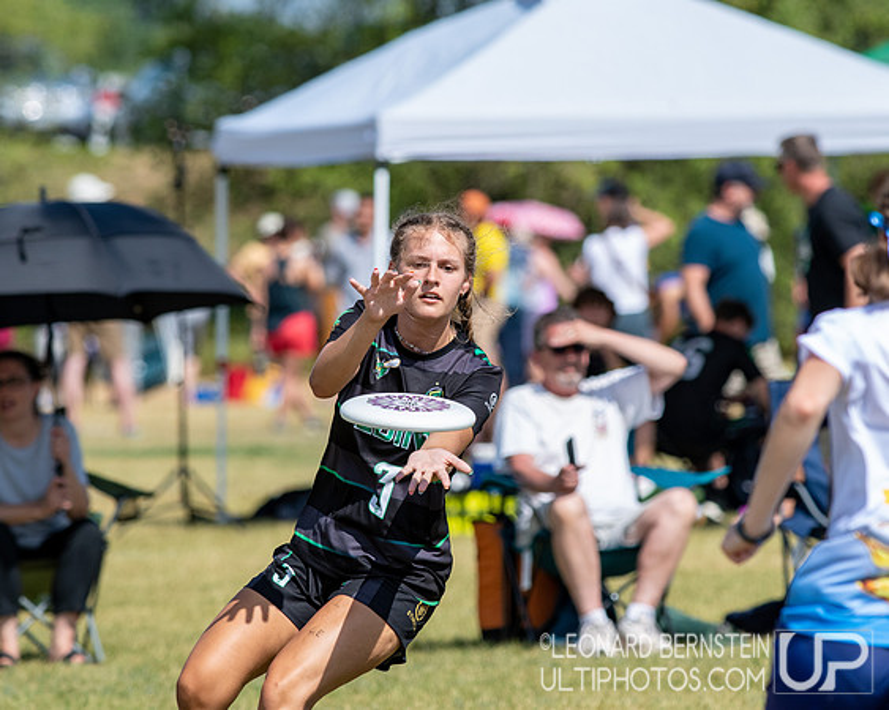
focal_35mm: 528
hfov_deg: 3.7
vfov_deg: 2.9
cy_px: 340
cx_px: 455
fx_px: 13896
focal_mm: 300
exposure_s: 1/2000
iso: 400
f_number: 6.3
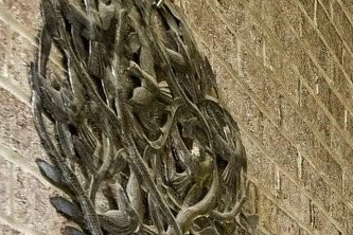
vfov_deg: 12.7
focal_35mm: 86
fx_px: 843
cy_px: 548
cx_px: 1025
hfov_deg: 12.0
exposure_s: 1/15
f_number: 8
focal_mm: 14
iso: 250
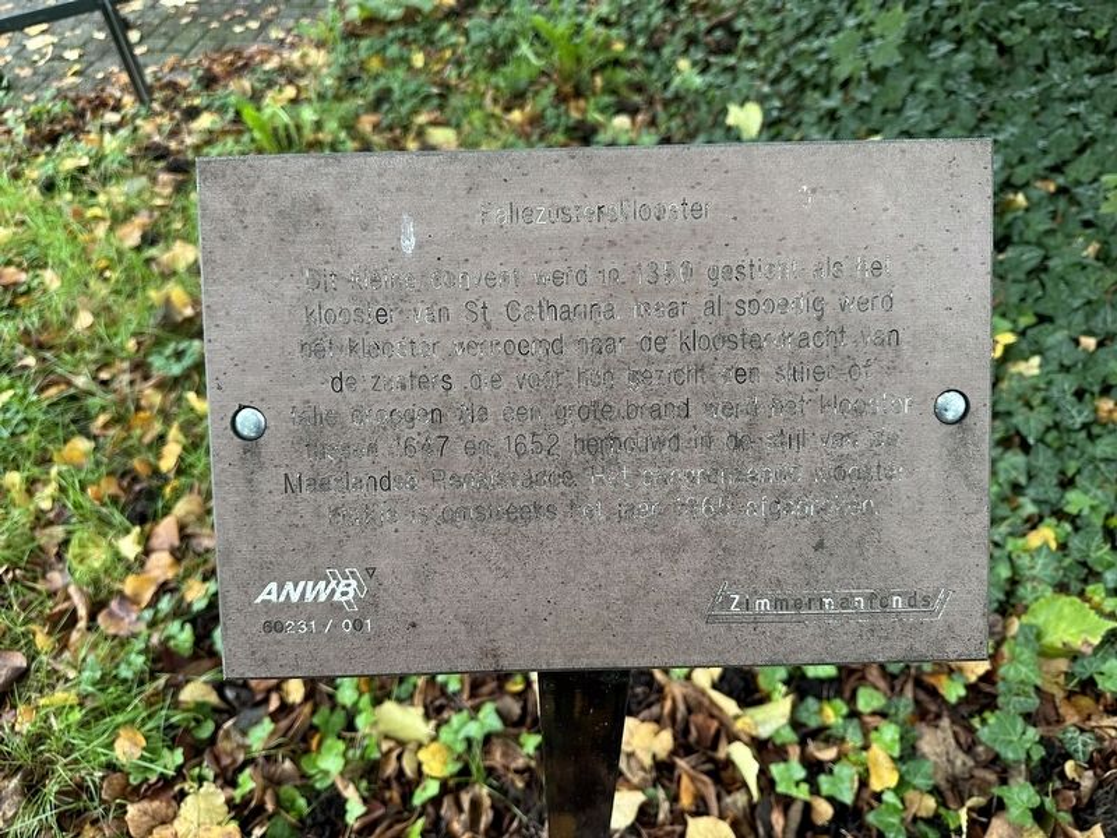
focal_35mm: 24
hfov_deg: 71.6
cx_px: 558
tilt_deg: -49.8
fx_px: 774
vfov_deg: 56.8
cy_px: 419
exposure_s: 1/80
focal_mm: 6.86
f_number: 1.78
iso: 250
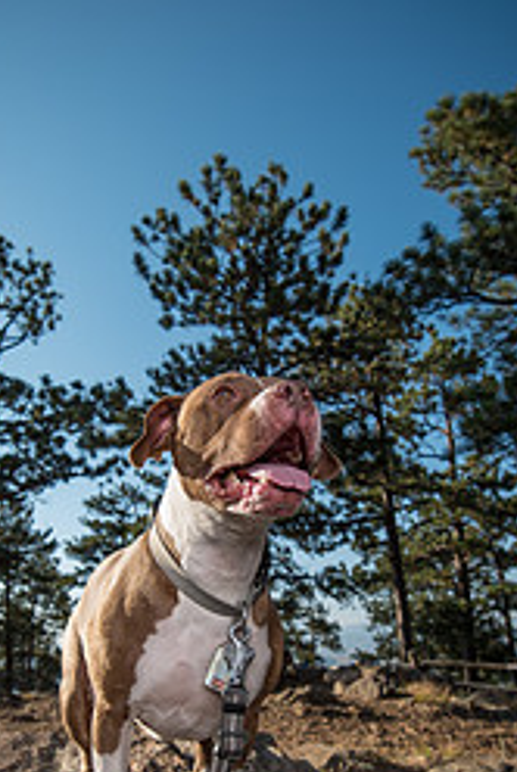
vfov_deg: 62.4
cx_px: 224
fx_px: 623
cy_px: 498
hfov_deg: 45.0
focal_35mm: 29
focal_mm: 16
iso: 50
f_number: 5
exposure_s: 1/400
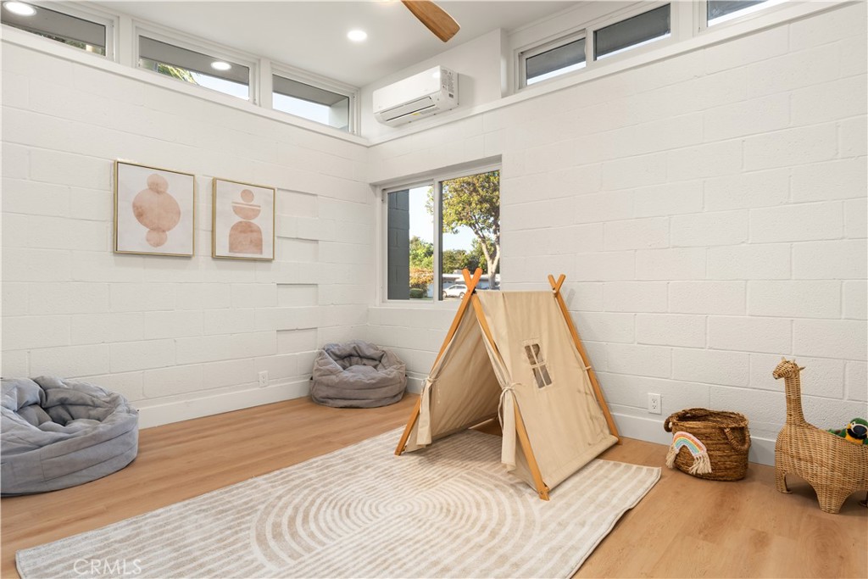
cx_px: 434
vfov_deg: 61.9
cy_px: 290
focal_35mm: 20
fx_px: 482
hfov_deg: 84.0
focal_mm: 20
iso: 320
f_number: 8
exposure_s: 1/4
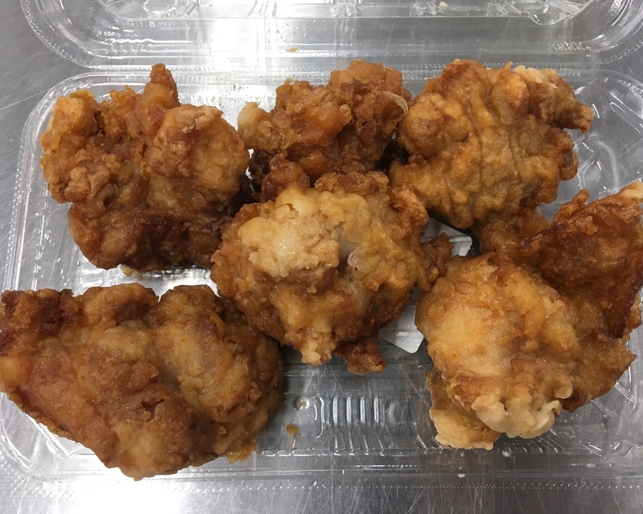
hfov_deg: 57.2
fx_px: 590
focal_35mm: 31
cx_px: 332
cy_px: 253
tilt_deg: -76.4
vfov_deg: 47.1
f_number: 2.2
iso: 40
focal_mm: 4.15
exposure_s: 1/30
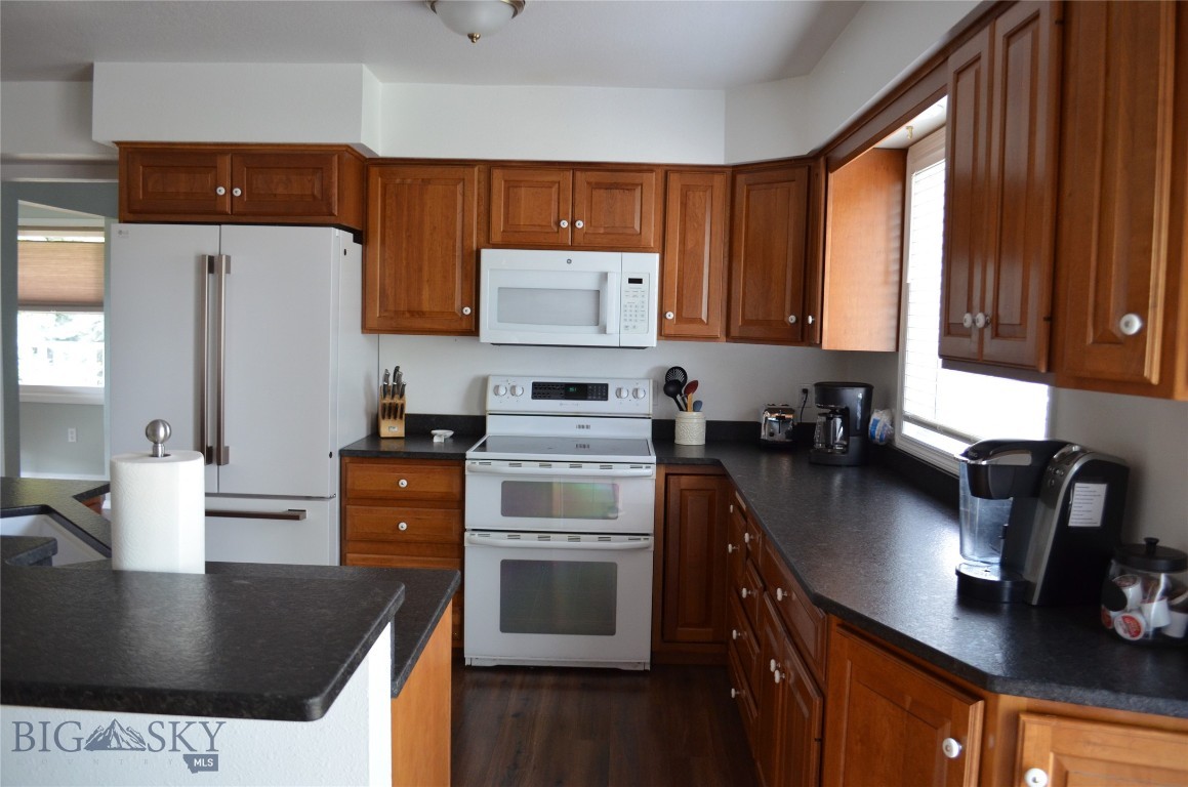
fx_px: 889
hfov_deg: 67.5
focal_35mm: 27
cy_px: 394
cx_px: 594
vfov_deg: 47.7
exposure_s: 1/30
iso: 900
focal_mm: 18
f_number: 3.5
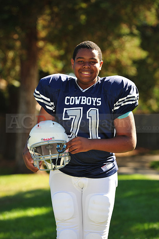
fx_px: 1061
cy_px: 120
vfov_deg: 12.8
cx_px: 80
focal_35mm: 160
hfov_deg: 8.6
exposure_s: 1/320
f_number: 4.5
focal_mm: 160
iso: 200
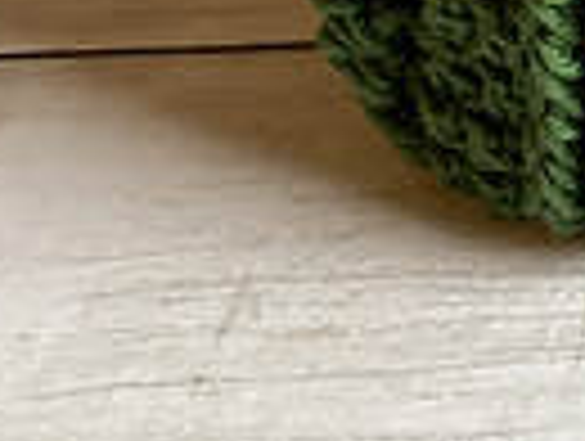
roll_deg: +0.9
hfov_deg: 13.2
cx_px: 1192
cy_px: -500
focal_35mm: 128
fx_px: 2167
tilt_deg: -22.4
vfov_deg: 10.5
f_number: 1.8
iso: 125
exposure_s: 1/121
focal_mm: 4.25
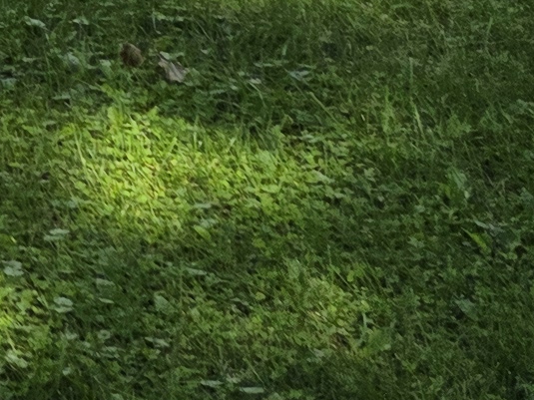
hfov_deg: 9.1
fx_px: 2653
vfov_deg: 7.0
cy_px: -1081
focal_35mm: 172
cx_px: -1118
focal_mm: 6.25
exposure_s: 1/5015
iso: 80
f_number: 1.7
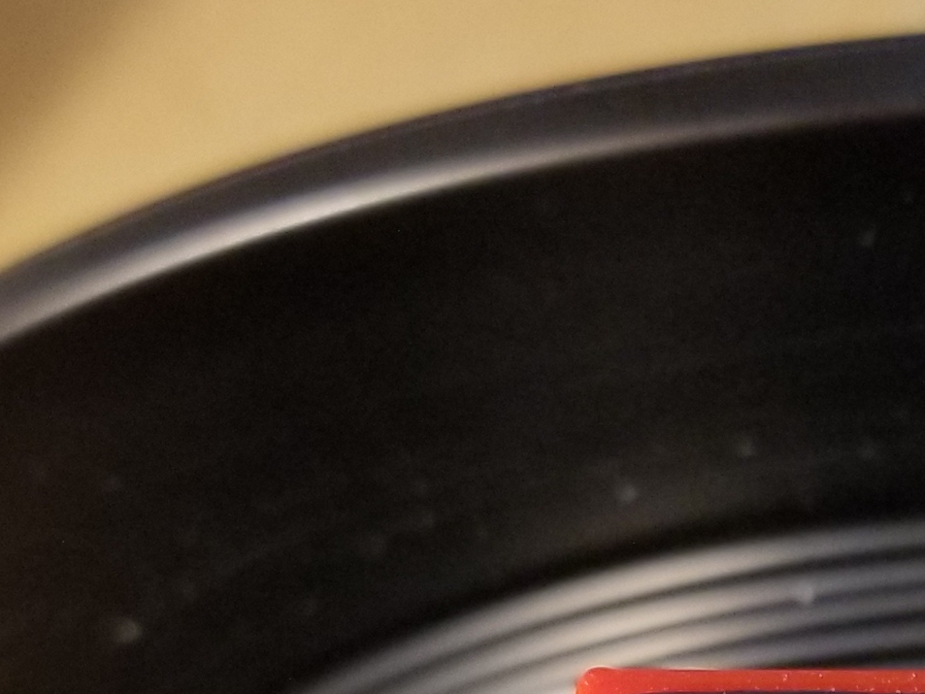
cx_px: 1100
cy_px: 1030
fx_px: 2940
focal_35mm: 110
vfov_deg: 12.8
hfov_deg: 17.1
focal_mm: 4.25
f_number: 1.7
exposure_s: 1/60
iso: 125
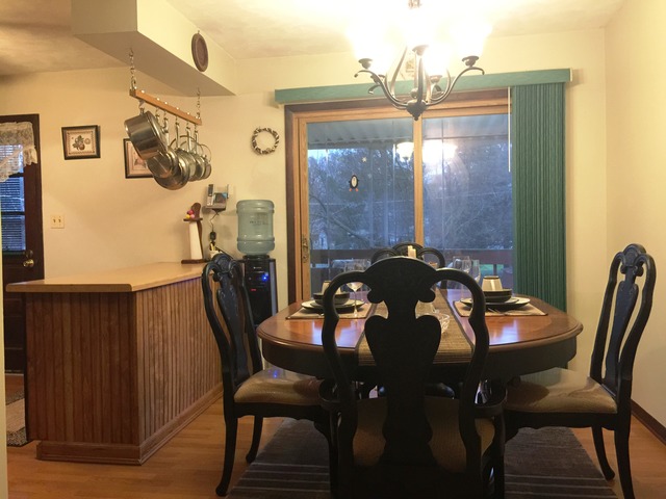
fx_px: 558
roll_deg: +0.3
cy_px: 250
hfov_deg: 61.7
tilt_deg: -1.1
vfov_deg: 48.2
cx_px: 333
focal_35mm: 29
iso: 125
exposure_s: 1/15
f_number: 2.2
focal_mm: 4.15
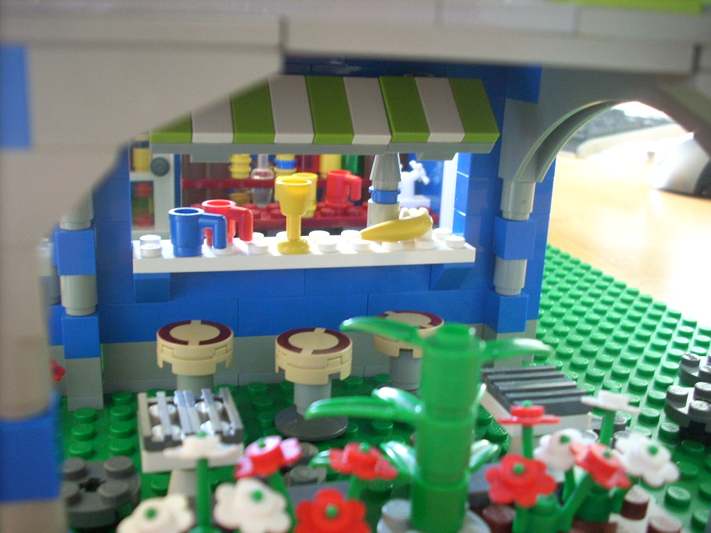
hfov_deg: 50.1
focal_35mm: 37
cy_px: 266
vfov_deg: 38.7
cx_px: 356
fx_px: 760
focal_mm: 6.2
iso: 200
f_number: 2.8
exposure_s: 1/7.7
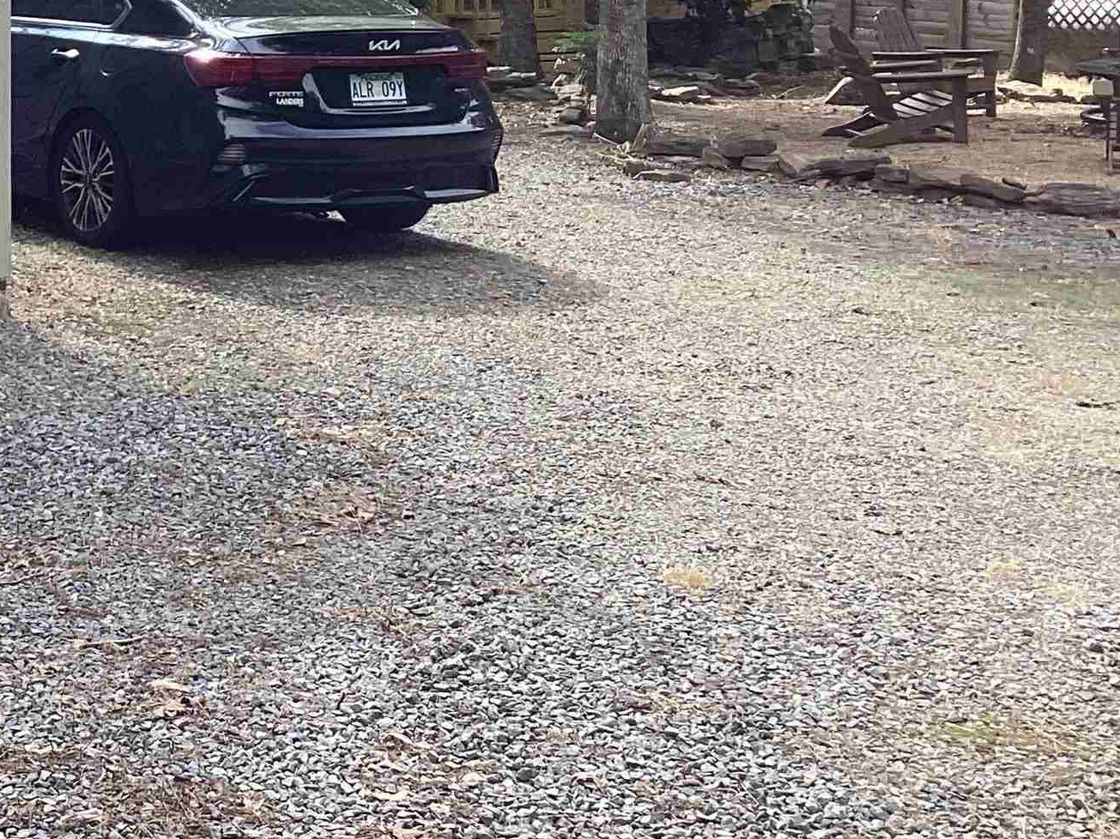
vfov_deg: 19.8
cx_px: -119
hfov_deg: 24.8
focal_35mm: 73
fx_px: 2361
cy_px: 100
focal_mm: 3.3
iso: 25
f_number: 2.4
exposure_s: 1/326
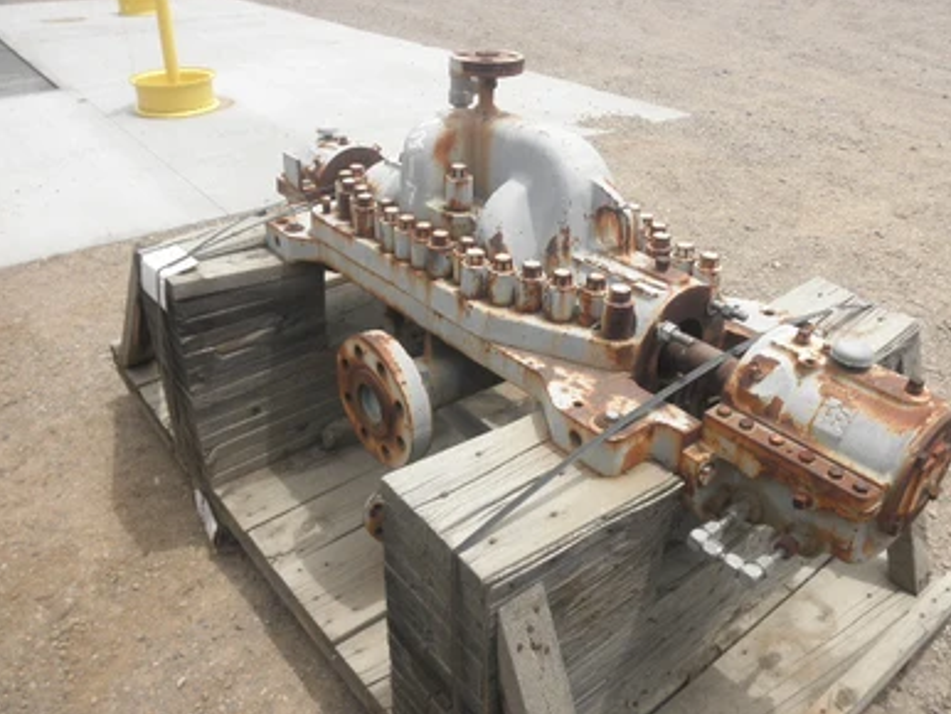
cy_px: 359
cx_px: 463
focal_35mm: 29
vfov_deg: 48.3
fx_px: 797
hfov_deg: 61.6
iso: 64
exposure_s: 1/80
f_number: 8.5
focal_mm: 5
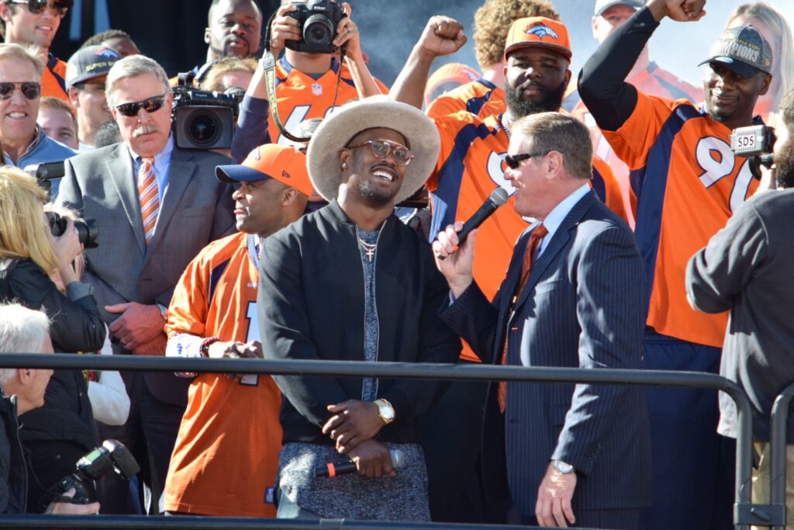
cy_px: 265
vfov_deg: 3.1
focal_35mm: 450
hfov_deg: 4.6
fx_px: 9926
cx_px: 397
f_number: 5.6
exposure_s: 1/800
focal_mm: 300
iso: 800
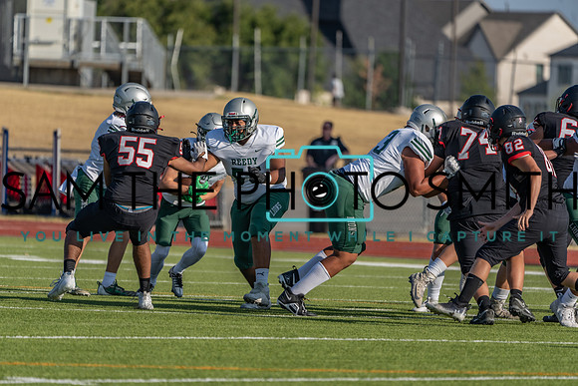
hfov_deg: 5.2
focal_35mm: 400
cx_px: 289
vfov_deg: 3.4
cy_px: 193
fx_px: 6423
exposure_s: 1/1250
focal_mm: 400
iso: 160
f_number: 5.6
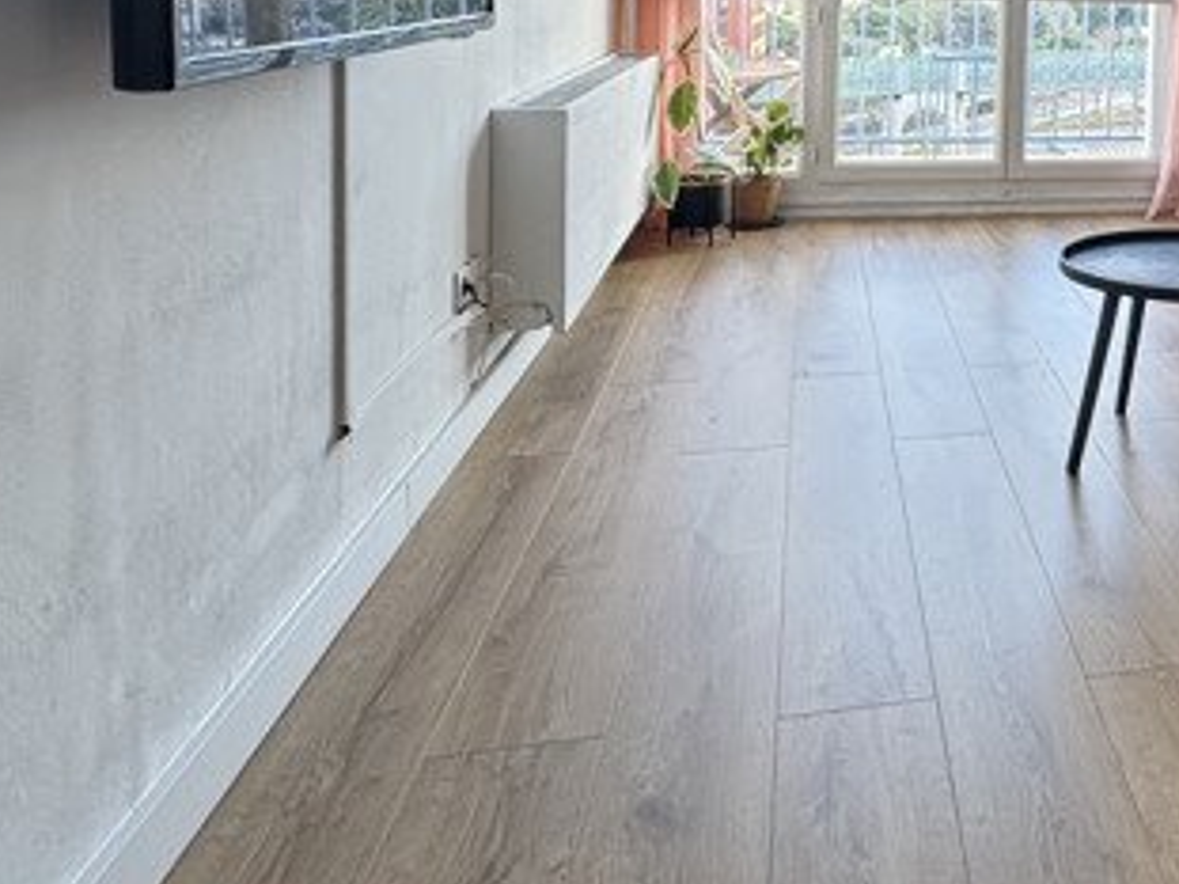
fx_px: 1226
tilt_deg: -2.9
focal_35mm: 36
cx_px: 1152
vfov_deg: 36.1
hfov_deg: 44.5
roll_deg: -1.6
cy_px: 23
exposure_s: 1/70
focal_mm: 2.22
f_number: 2.2
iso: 320
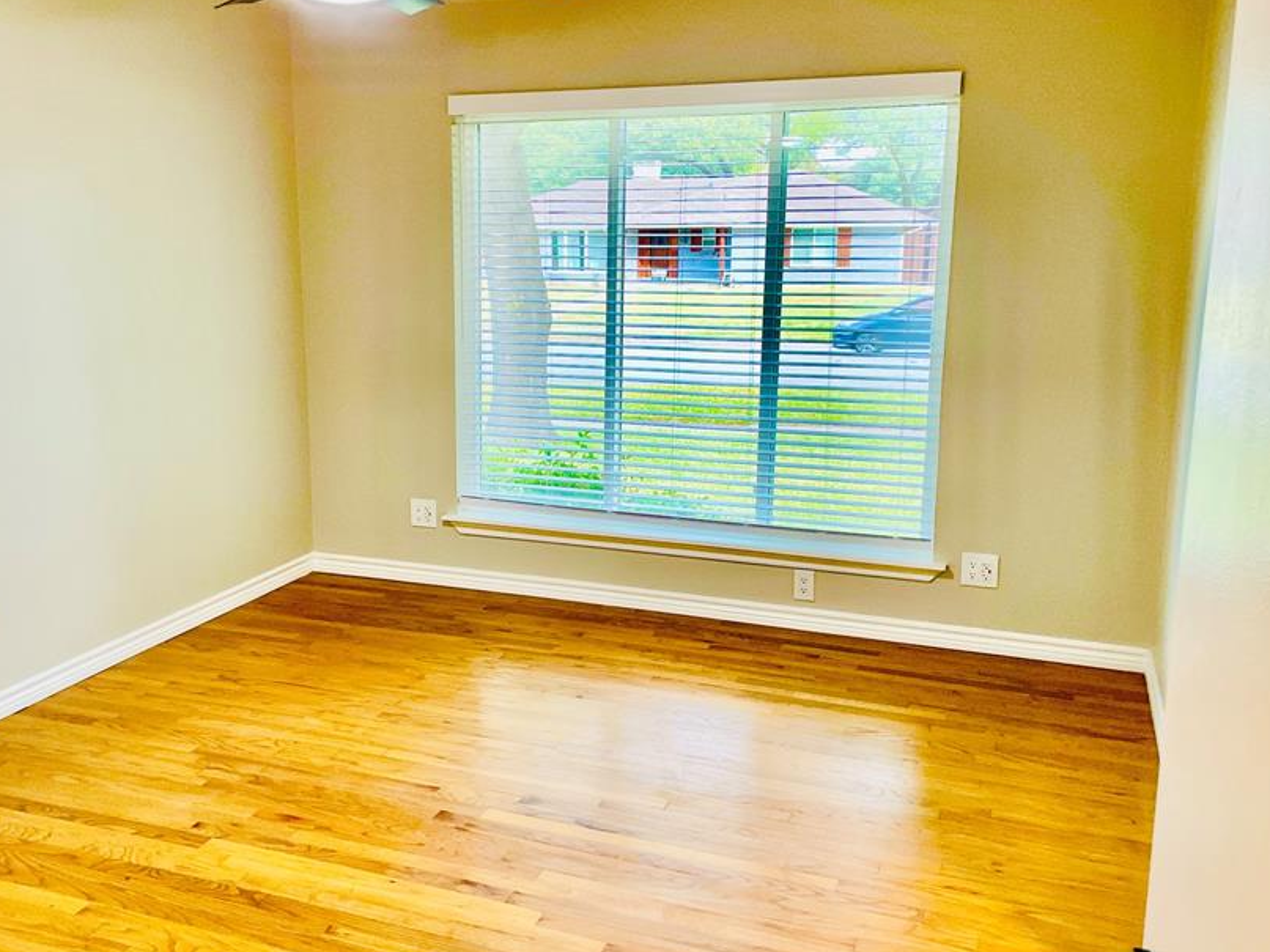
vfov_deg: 42.9
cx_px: 538
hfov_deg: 55.1
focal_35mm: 33
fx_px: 1211
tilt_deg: -11.1
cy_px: 464
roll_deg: +0.9
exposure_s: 1/115
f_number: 1.6
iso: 125
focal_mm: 4.2
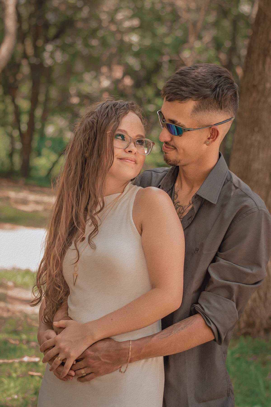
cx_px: 136
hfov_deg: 18.1
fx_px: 848
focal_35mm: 75
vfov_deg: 27.0
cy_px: 204
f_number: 2.8
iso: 400
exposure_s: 1/1000
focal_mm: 50
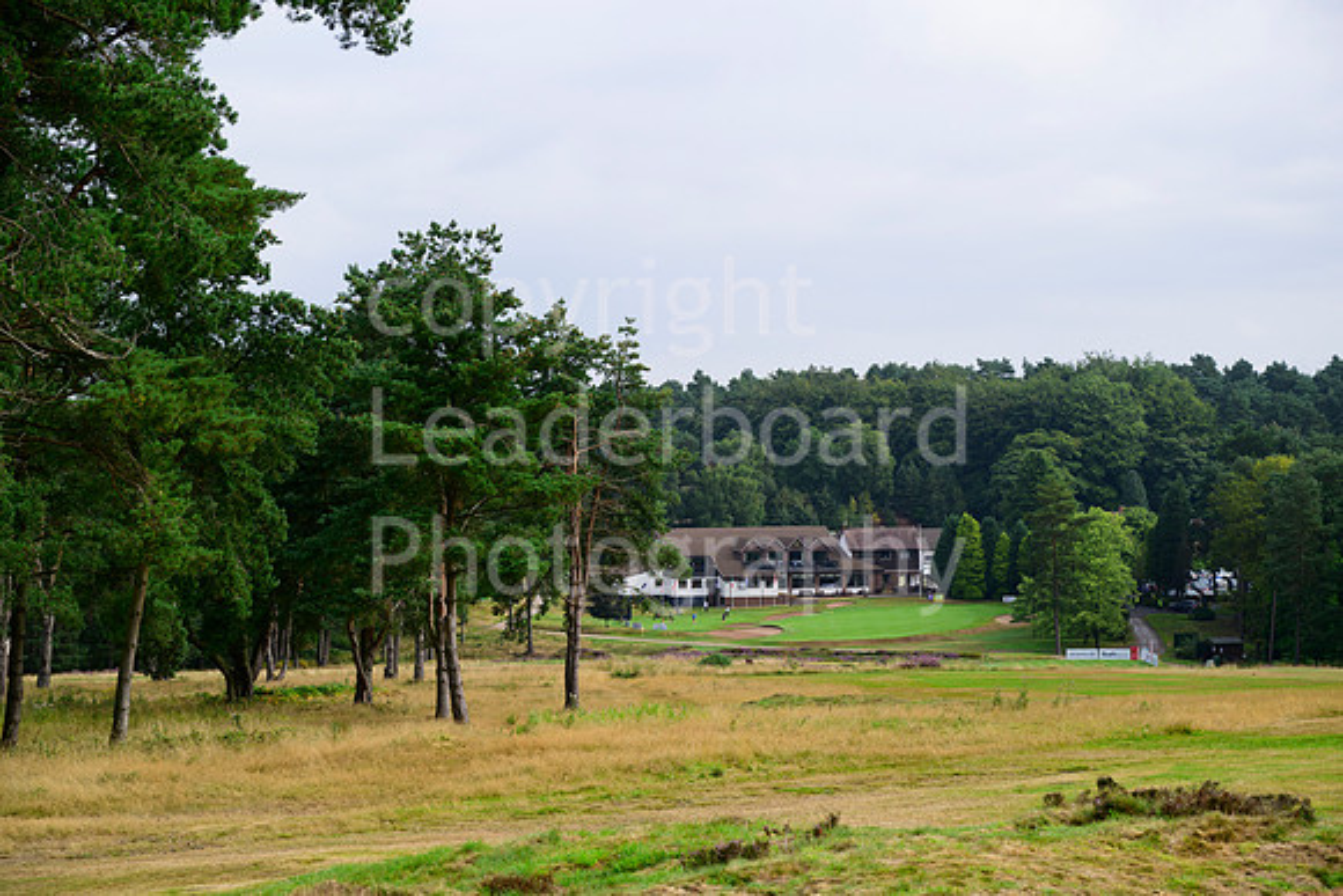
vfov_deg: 19.5
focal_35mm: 70
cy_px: 448
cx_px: 672
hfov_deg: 28.8
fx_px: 2612
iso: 320
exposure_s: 1/1250
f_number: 5.6
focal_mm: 70
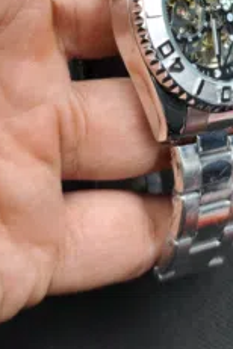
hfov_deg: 16.3
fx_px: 806
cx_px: 195
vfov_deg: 24.0
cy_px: 62
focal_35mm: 83
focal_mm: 6.57
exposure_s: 1/133
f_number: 1.6
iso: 50
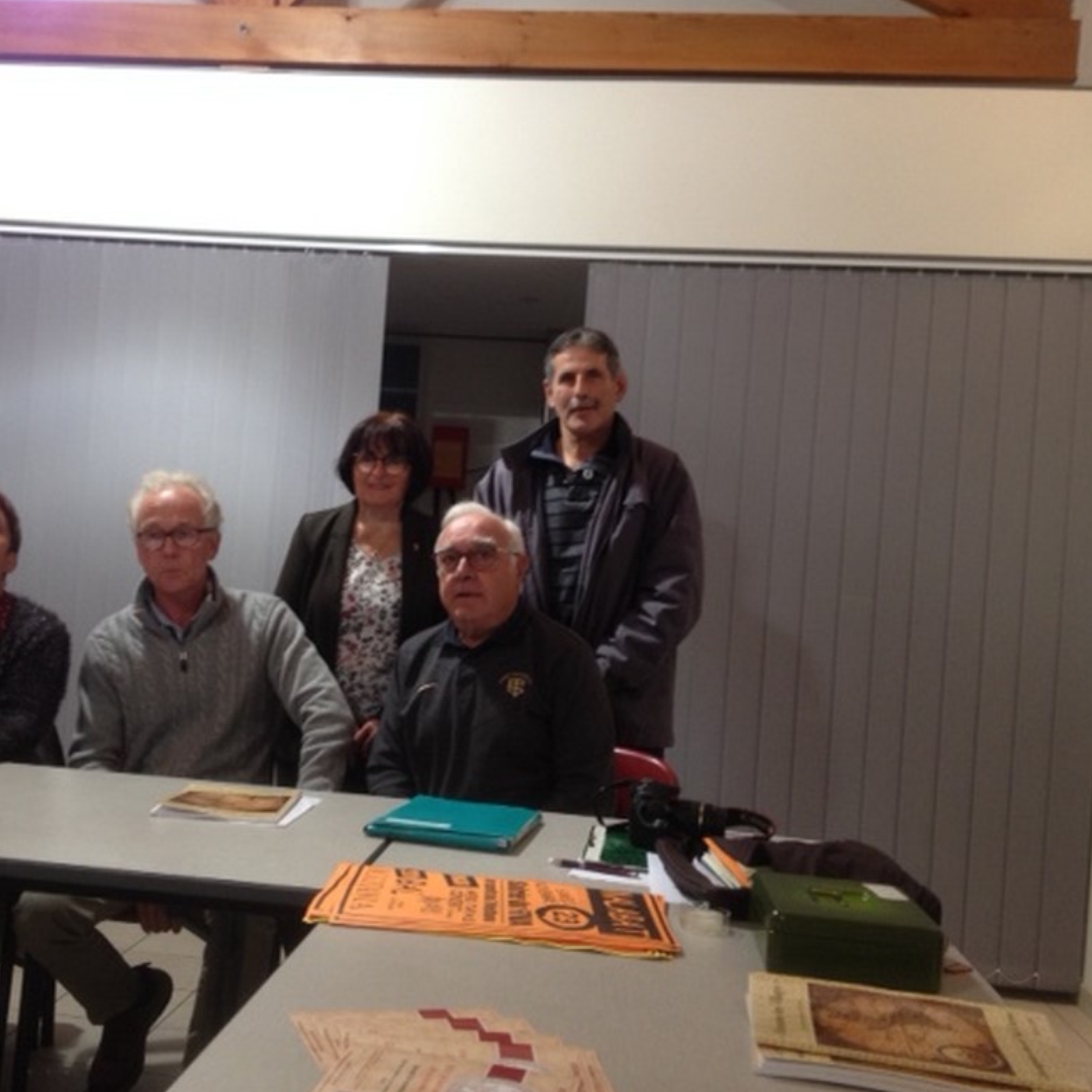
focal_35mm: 42
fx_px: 1499
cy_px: 546
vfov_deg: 40.0
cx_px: 423
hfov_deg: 39.8
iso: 125
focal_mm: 4.28
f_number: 2.4
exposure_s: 1/20
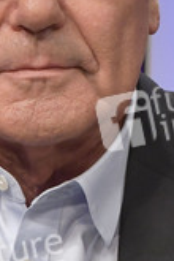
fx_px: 544
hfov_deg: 18.0
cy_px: 35
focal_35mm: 75
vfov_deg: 26.3
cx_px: 33
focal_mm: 31
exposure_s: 1/200
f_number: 6.3
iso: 2500
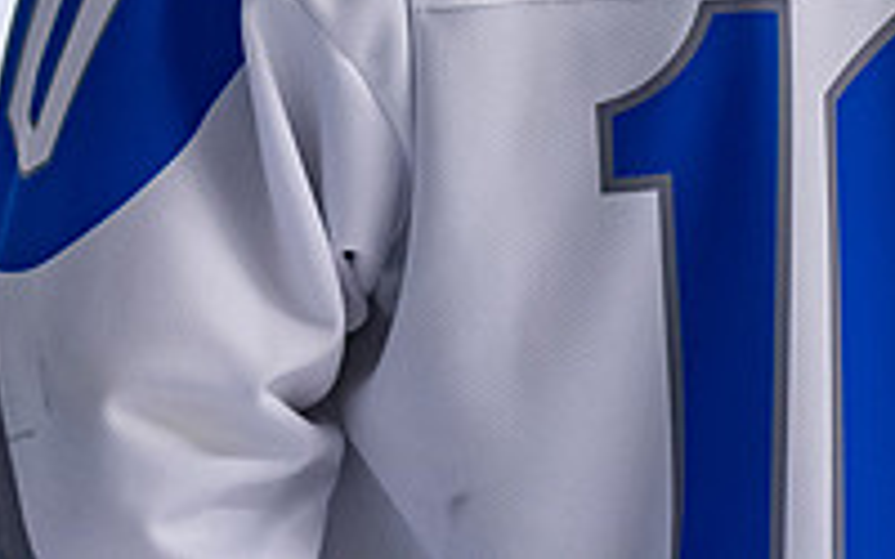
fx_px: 8635
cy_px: -302
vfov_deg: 3.7
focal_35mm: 354
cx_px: 783
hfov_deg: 5.9
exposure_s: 1/800
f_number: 3.2
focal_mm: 80
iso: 2000
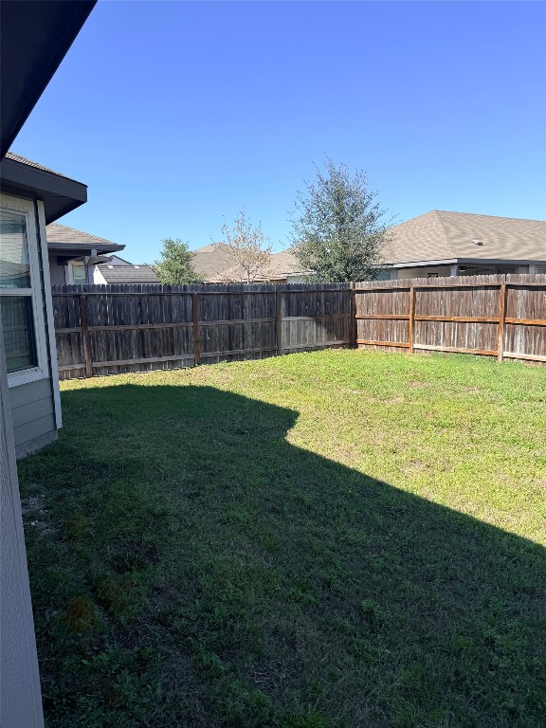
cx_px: 273
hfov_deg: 56.8
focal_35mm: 24
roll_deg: +1.3
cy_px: 364
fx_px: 505
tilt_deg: -7.3
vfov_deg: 71.6
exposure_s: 1/3021
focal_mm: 6.76
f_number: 1.78
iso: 80
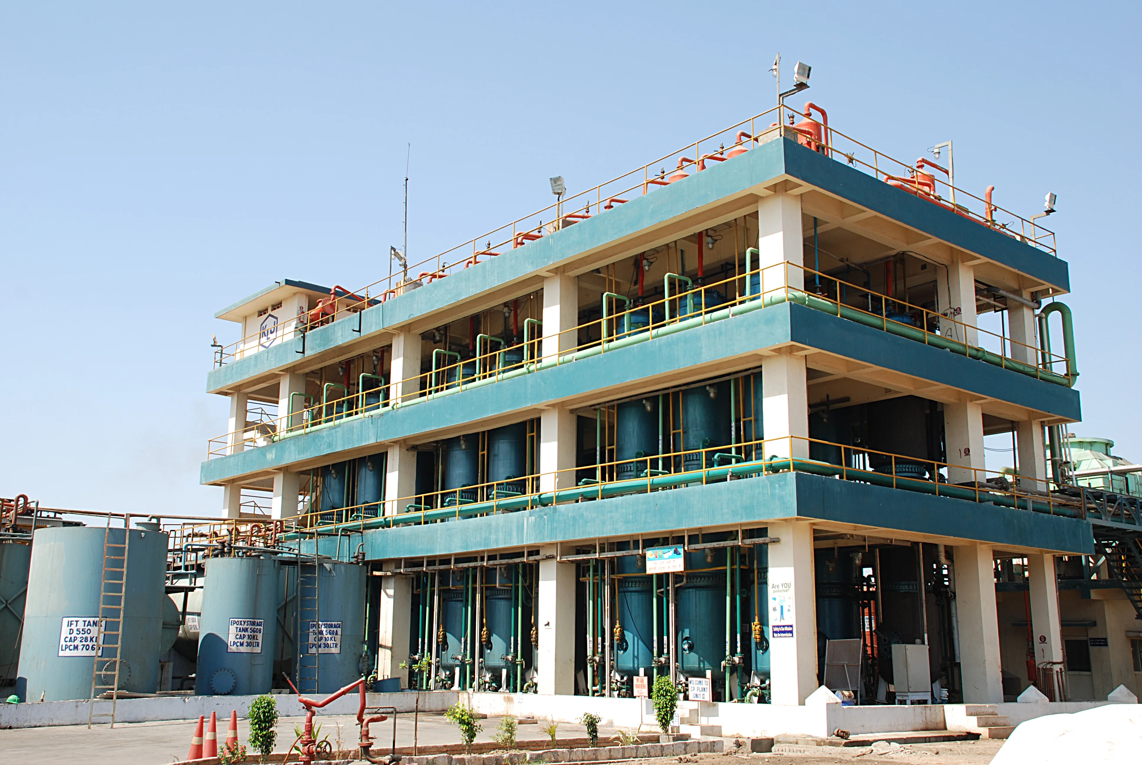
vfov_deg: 37.0
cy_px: 382
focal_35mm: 36
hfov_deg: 53.1
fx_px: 1143
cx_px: 571
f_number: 8
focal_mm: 24
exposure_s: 1/100
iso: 100
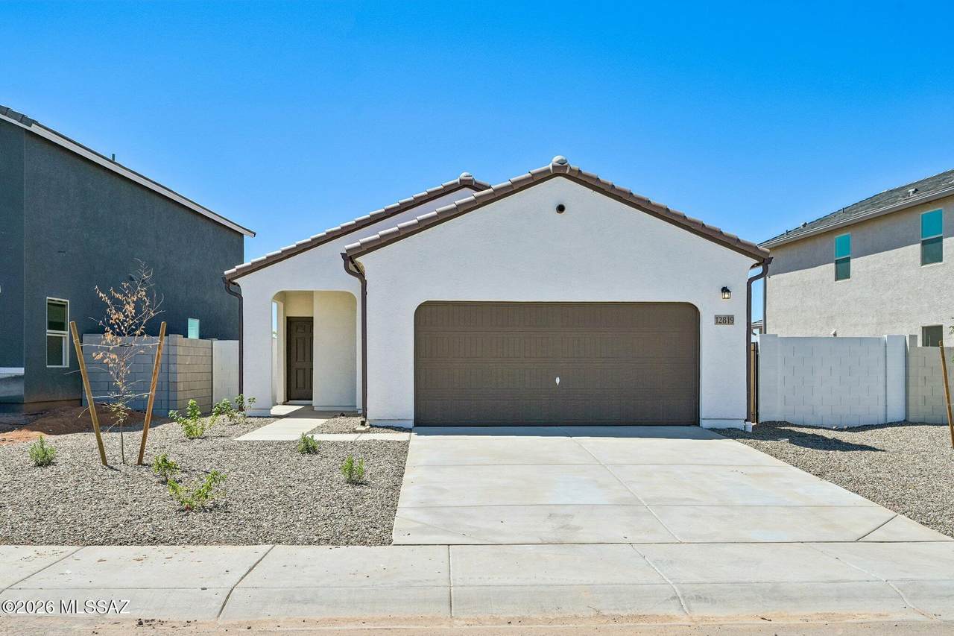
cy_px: 318
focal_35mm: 30
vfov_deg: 43.6
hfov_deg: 61.9
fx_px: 795
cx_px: 477
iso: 100
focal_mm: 30
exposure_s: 1/640
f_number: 8
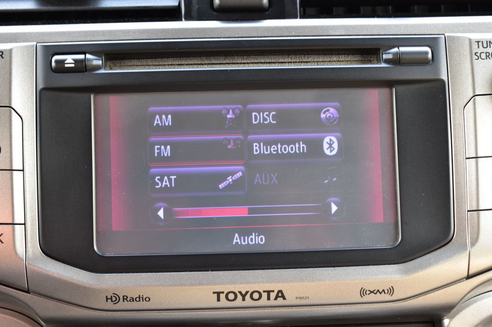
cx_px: 246
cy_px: 164
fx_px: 861
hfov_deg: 31.9
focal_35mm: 63
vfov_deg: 21.6
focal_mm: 42
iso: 400
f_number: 7.1
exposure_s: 1/25
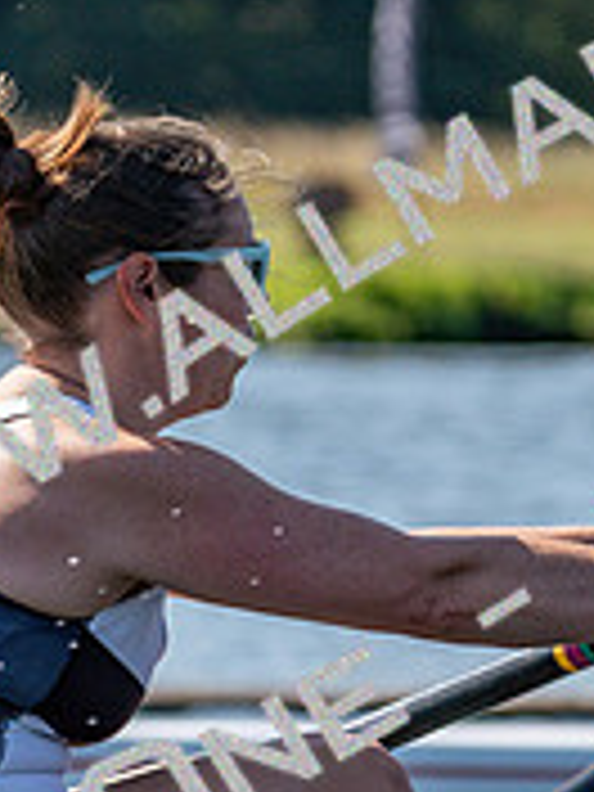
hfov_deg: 2.3
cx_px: 274
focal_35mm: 635
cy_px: 632
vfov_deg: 3.1
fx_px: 14529
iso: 250
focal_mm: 200
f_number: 5.6
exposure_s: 1/1600
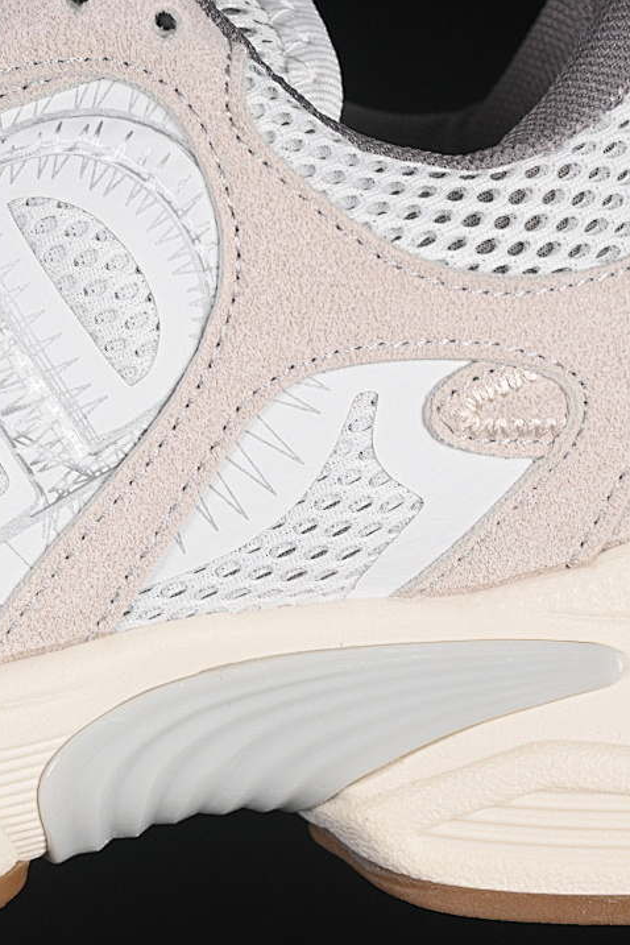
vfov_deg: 18.1
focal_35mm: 113
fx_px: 2966
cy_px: 472
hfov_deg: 12.1
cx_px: 88
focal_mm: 50
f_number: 7.1
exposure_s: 1/60
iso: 160
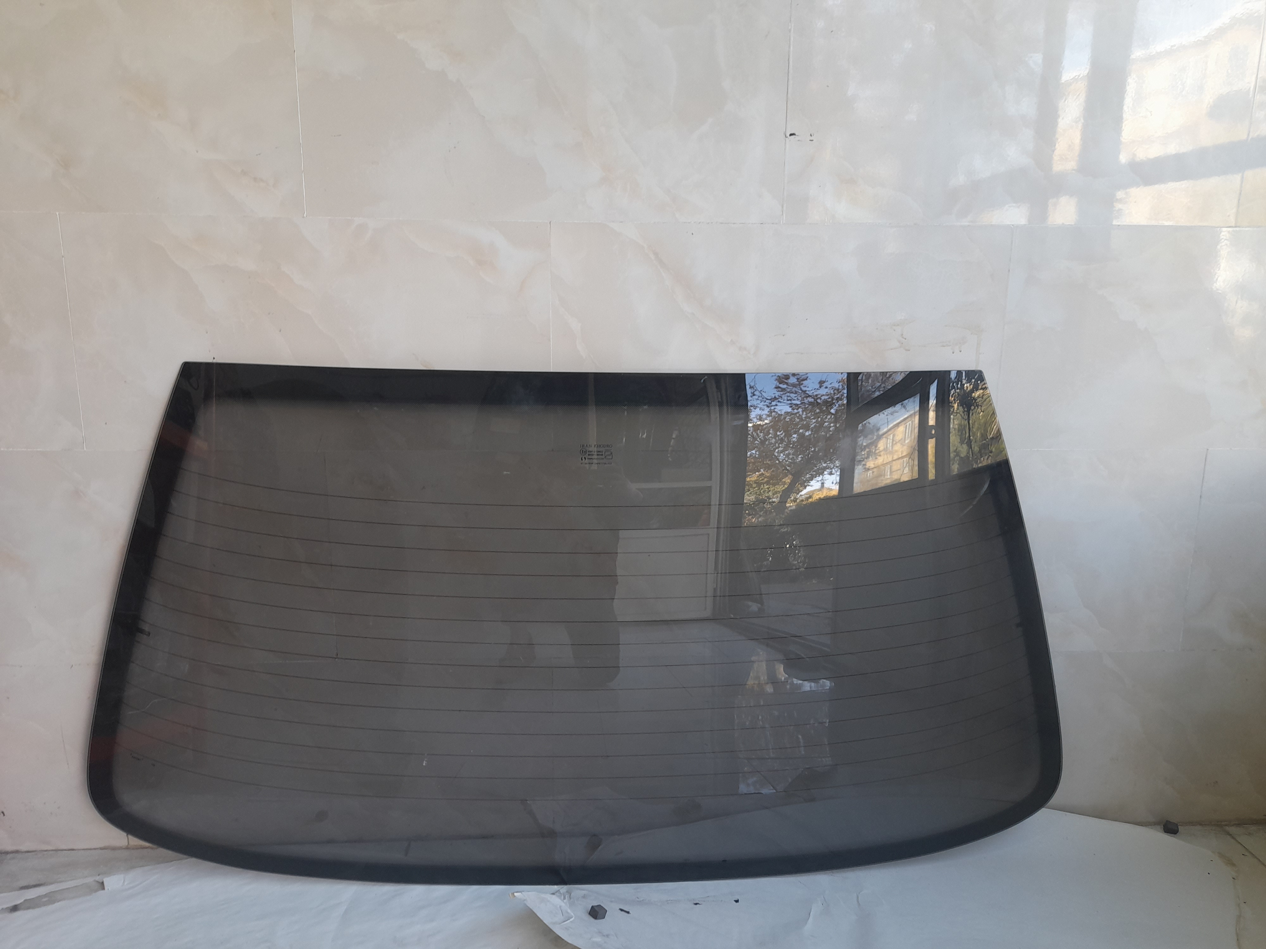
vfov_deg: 54.9
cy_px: 474
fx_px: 914
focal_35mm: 25
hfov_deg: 69.4
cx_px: 633
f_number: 2
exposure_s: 1/50
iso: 50
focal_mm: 4.6
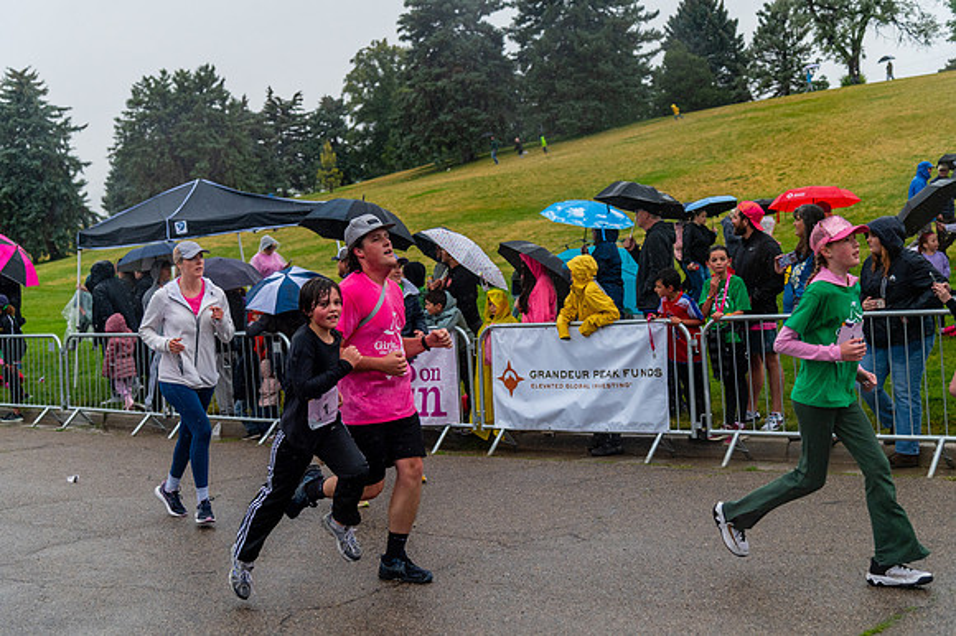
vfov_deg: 26.0
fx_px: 1380
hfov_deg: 38.2
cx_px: 478
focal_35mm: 52
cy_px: 318
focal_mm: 52
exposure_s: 1/4000
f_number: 4
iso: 1600
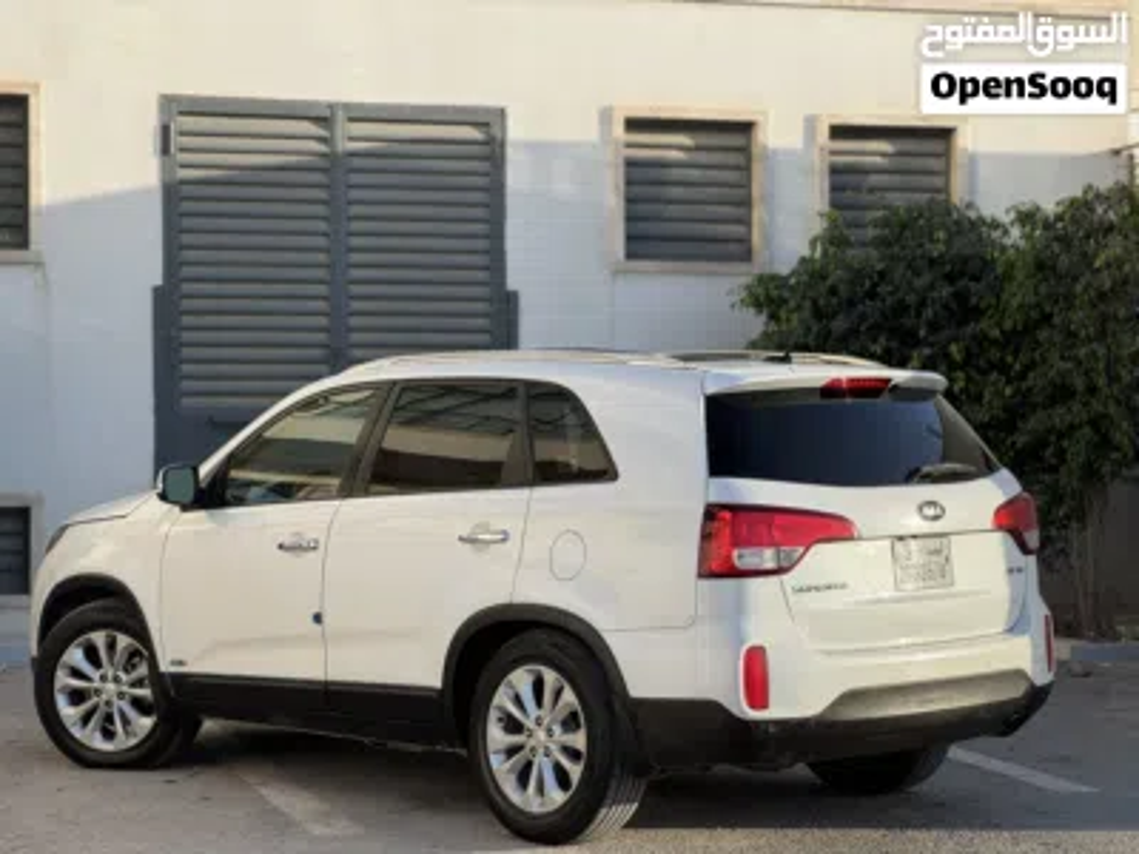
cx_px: 570
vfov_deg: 19.1
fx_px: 2534
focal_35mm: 77
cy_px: 427
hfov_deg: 25.3
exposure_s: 1/471
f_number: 2.8
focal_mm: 9
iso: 25
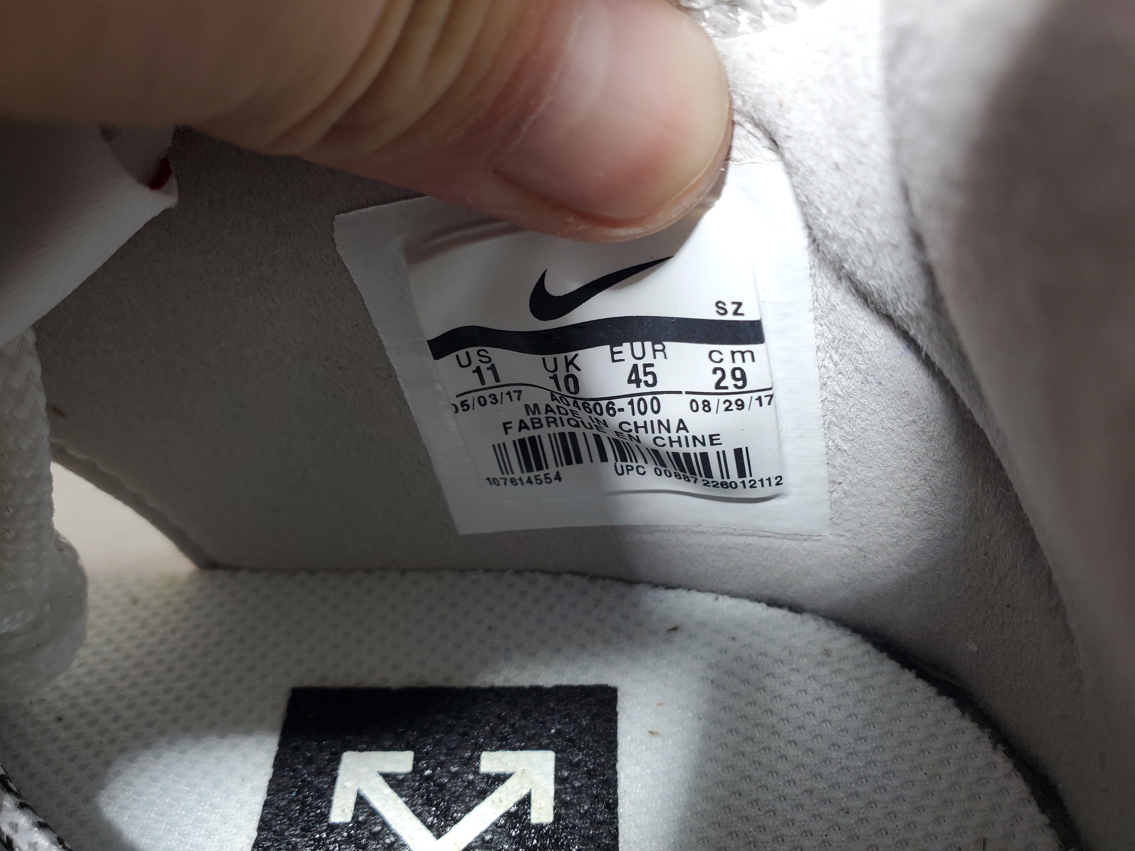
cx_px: 568
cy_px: 426
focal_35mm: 26
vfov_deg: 53.1
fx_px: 852
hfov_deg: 67.3
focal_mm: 4.3
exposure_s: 1/100
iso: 125
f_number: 2.4
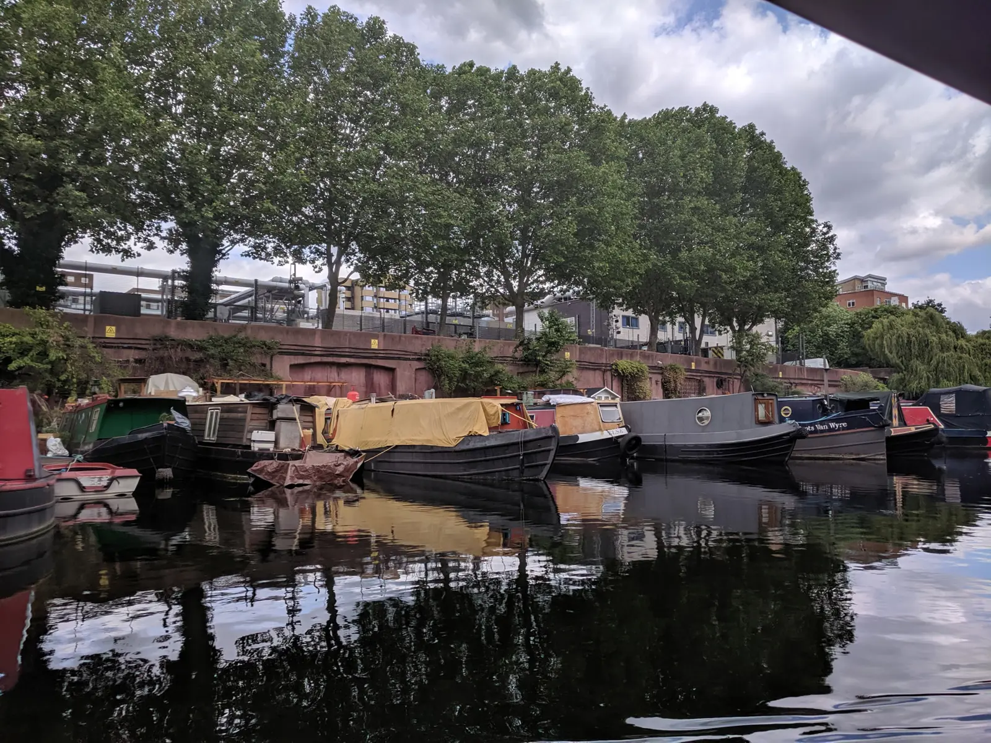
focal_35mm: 26
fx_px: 744
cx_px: 496
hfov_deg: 67.3
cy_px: 372
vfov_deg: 53.1
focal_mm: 4.67
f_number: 2
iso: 50
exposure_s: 1/1938
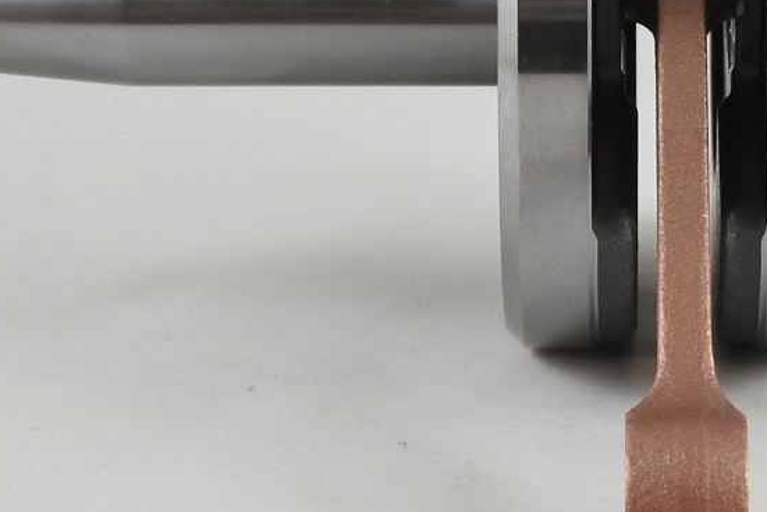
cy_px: 71
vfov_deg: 11.2
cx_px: 704
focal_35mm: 122
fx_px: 2601
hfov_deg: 16.5
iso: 400
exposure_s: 1/160
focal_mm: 14.3
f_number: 4
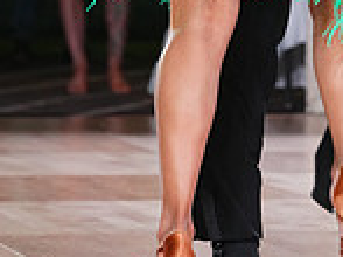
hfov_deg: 5.7
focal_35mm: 349
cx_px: 340
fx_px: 3455
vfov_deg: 4.2
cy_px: -213
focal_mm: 92
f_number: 4
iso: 1600
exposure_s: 1/320
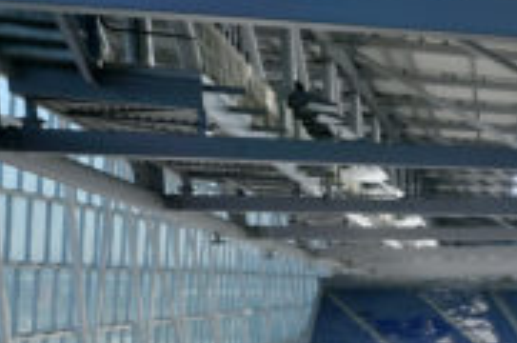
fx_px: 831
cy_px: 393
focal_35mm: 58
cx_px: 971
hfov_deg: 20.8
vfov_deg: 21.8
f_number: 7.1
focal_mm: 14
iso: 100
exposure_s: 1/640
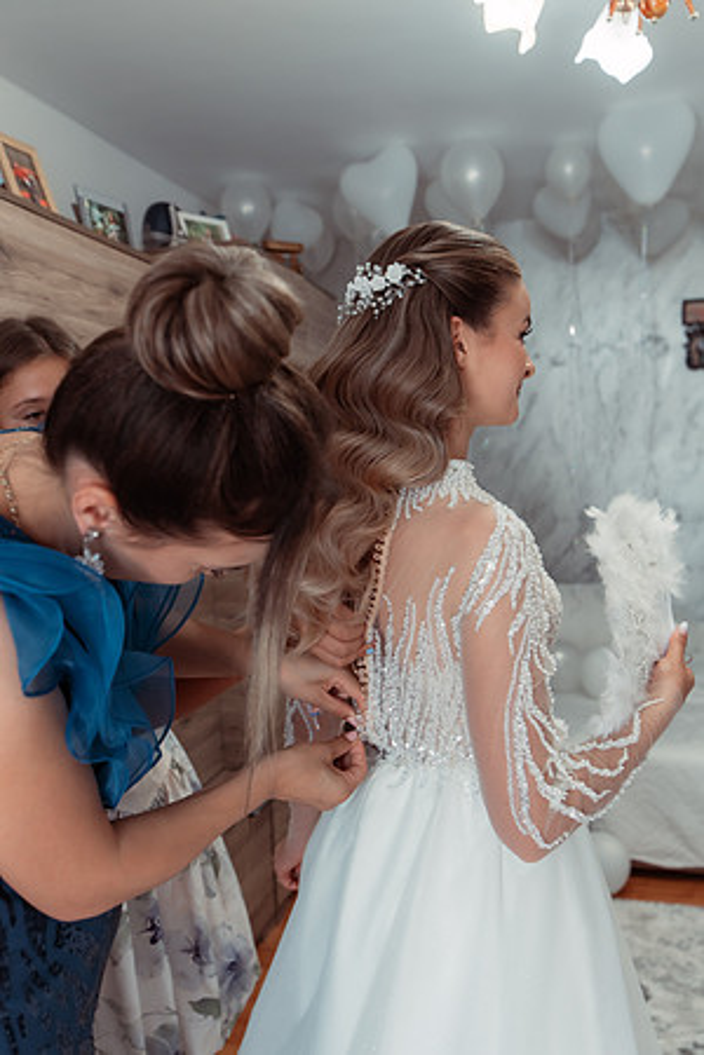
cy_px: 528
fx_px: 880
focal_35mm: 30
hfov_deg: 43.6
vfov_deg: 61.9
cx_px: 352
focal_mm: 30
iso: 1000
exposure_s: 1/200
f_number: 4
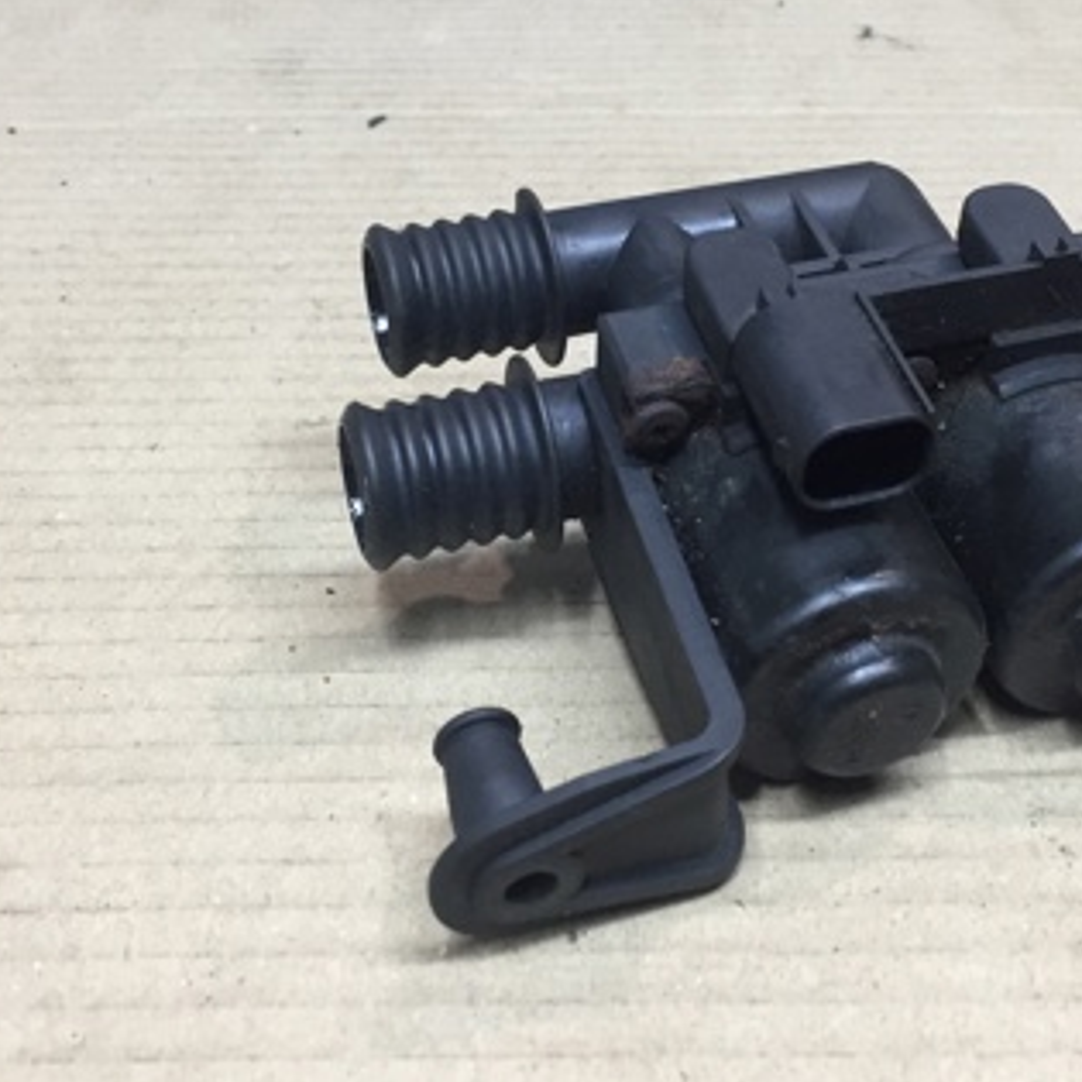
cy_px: 302
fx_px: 1839
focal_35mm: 52
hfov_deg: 32.5
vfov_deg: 32.3
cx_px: 718
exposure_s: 1/33
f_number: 2.2
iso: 64
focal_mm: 4.15
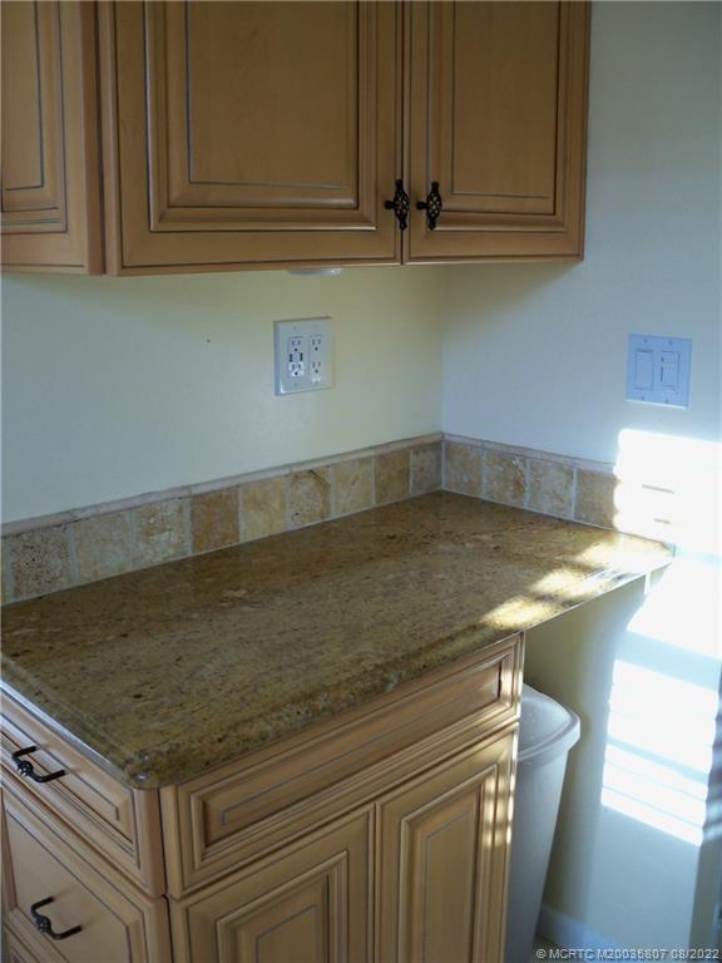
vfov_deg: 52.6
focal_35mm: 35
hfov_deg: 40.7
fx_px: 973
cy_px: 482
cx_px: 361
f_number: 3.5
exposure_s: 1/40
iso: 100
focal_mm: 6.2
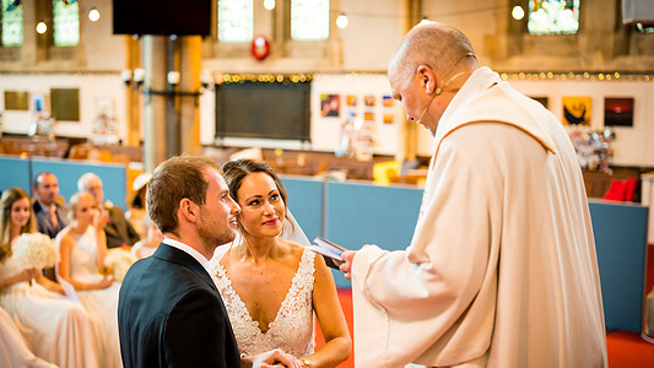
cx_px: 303
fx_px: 989
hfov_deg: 36.6
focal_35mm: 57
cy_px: 210
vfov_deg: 21.1
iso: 1000
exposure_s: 1/160
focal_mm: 50
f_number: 2.2
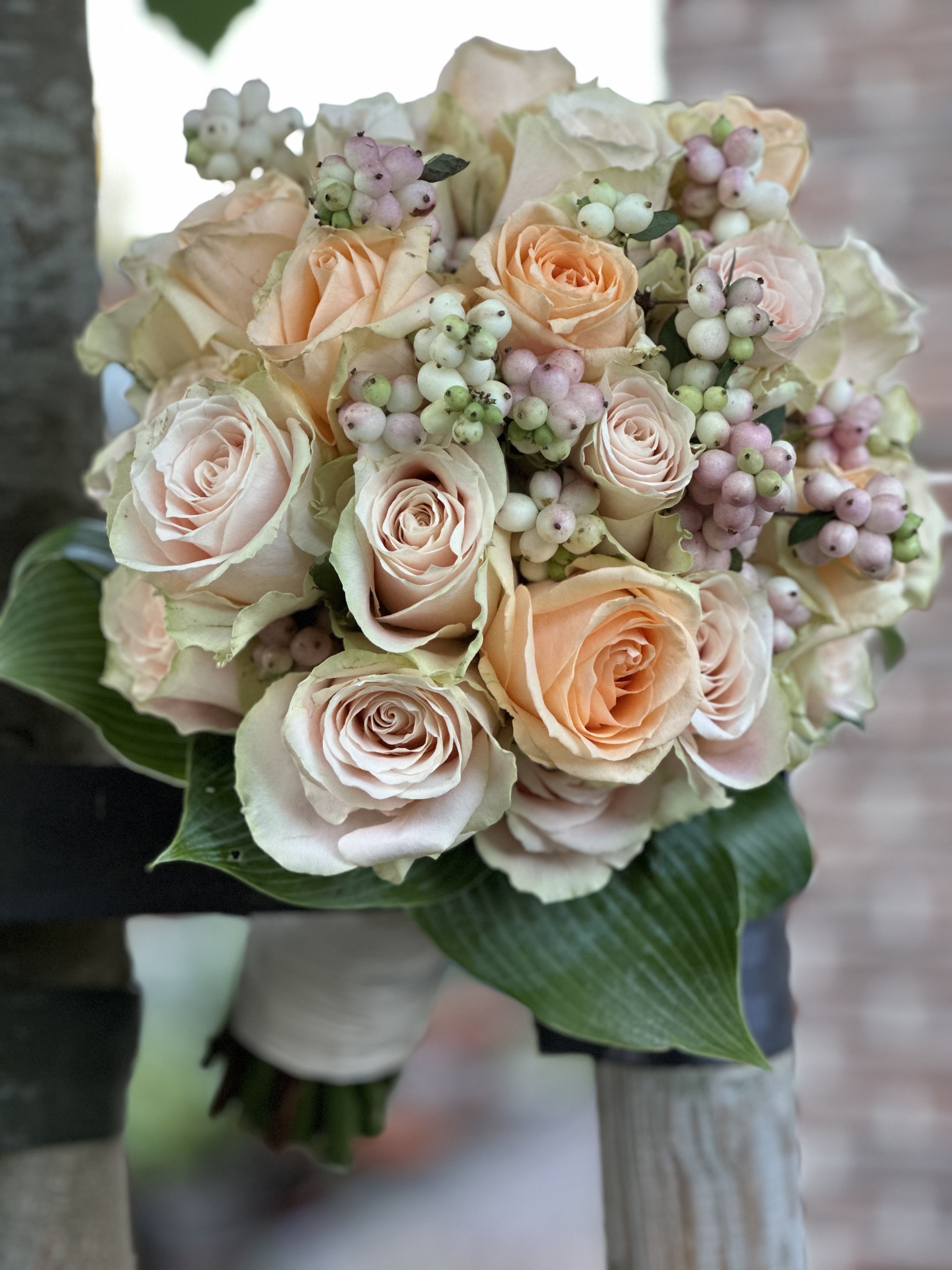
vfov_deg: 25.3
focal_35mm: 77
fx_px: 2824
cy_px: 635
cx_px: 476
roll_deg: +1.0
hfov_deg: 19.1
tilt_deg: -1.1
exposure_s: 1/91
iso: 250
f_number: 2.8
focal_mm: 9
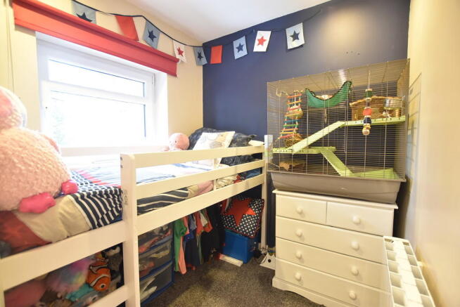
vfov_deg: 77.4
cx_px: 230
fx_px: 192
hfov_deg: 100.4
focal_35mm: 15
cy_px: 154
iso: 400
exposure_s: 1/3
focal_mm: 10
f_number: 3.5
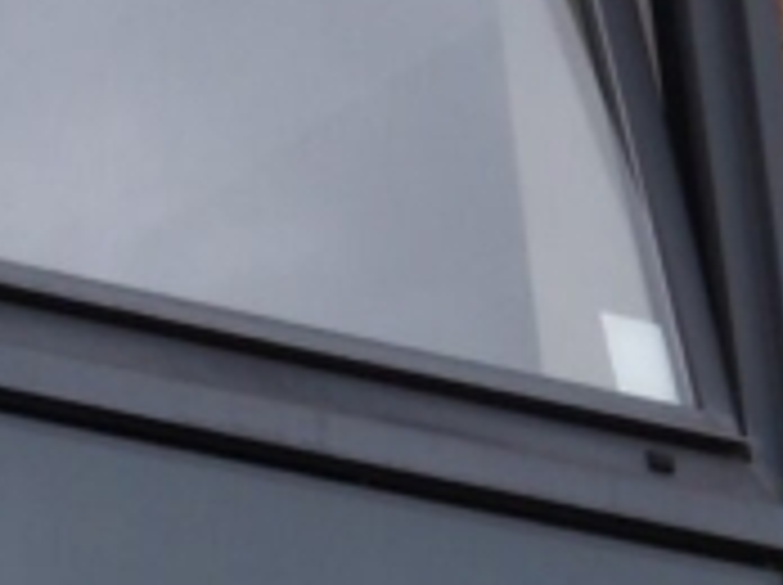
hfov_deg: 5.1
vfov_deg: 3.8
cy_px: -130
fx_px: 8809
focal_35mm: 390
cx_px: -198
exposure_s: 1/60
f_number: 4.2
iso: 80
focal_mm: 18.8
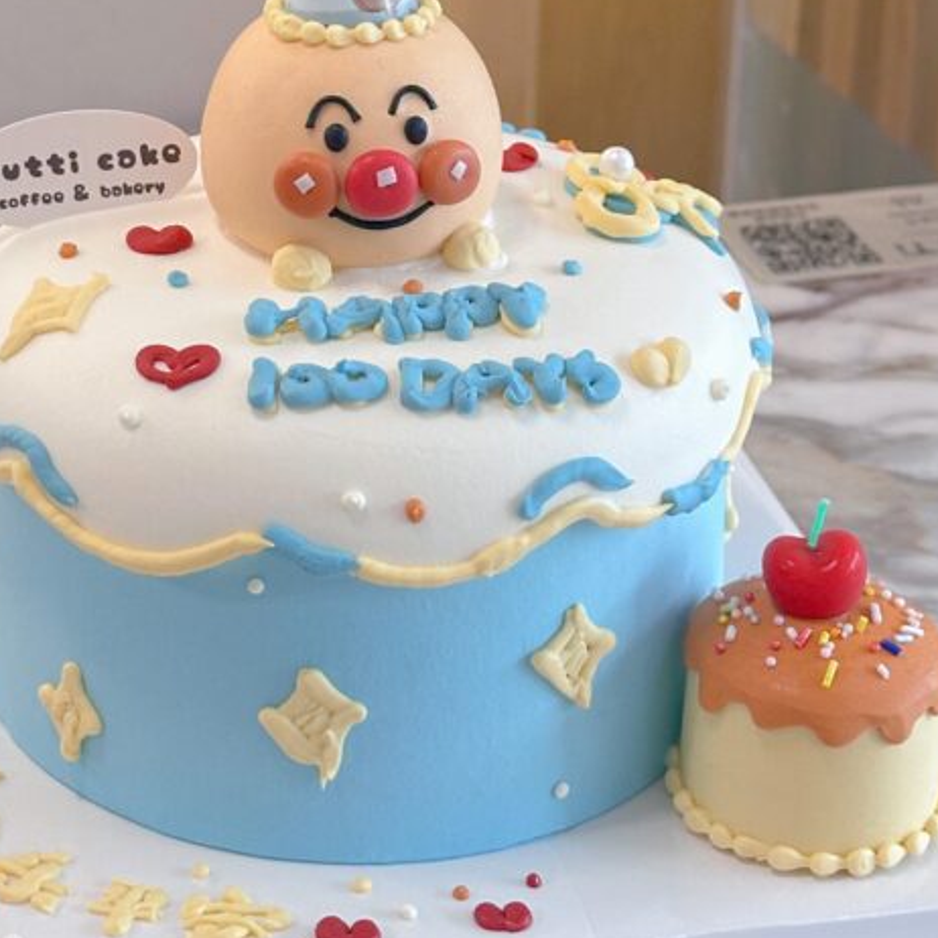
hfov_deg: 18.5
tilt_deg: -23.5
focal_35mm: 94
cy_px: 268
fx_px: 2882
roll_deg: -1.2
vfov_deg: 18.4
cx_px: 339
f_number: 1.78
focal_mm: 6.86
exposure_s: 1/50
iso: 200
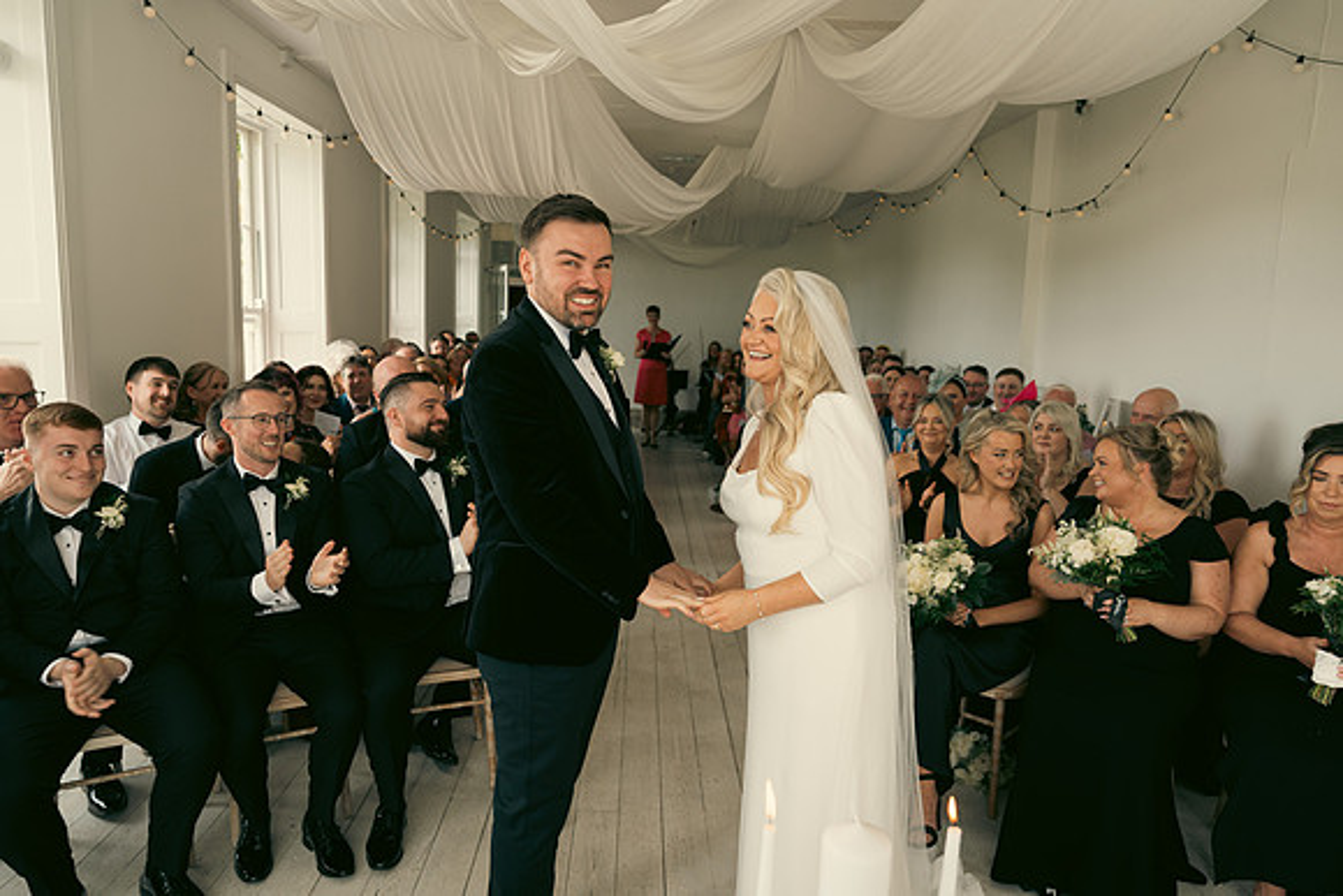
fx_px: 896
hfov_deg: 73.7
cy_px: 448
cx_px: 672
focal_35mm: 24
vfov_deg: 53.2
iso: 250
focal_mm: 24
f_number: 3.5
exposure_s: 1/160
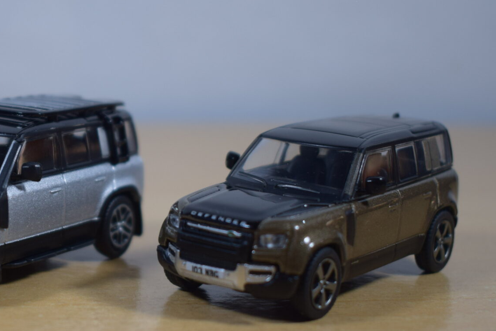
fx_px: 1213
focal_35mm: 88
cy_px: 216
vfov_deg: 15.5
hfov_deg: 22.4
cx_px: 31
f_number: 4
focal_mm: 26
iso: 200
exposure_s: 1/100
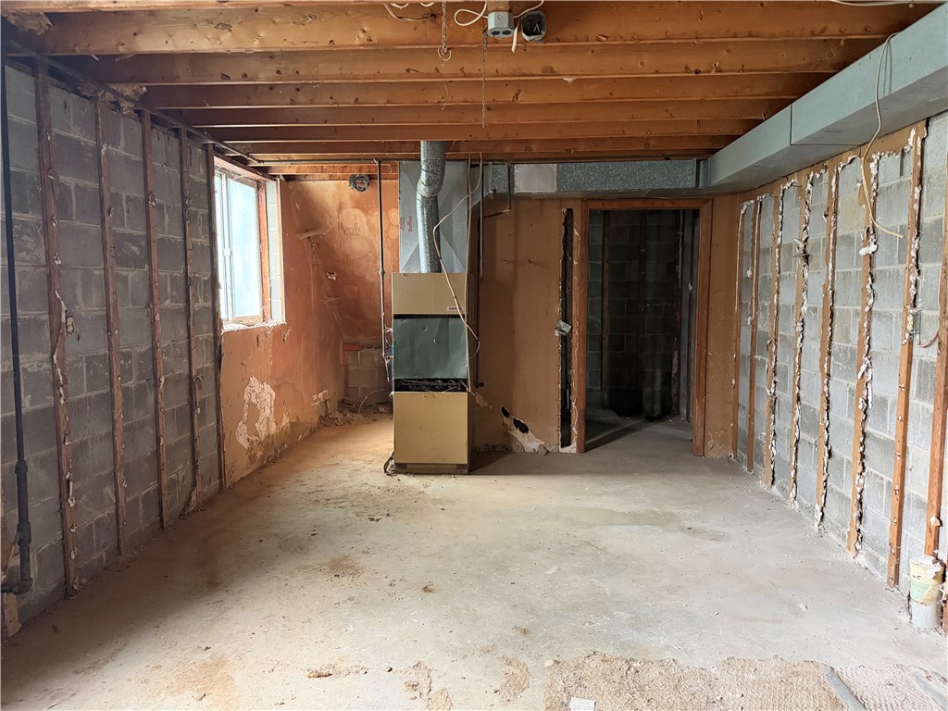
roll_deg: +0.3
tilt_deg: -4.5
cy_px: 356
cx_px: 474
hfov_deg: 71.6
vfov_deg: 56.8
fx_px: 657
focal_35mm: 24
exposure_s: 1/59
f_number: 1.78
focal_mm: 6.76
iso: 800
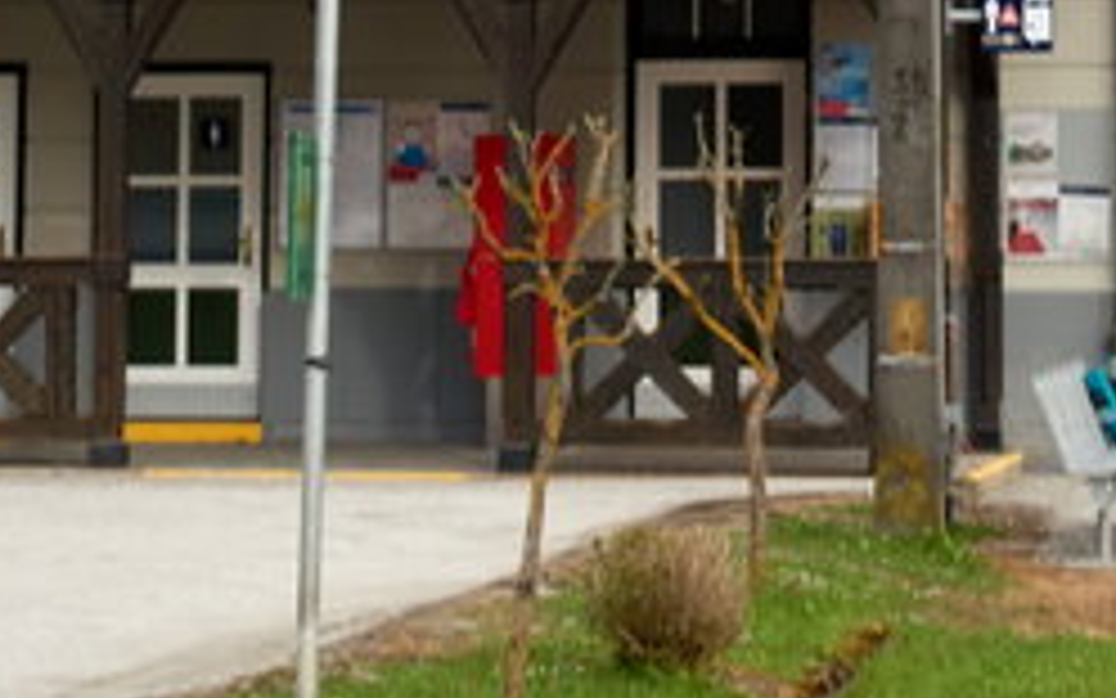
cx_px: 945
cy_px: -565
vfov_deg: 6.4
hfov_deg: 10.3
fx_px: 6144
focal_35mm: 202
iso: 125
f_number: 5.6
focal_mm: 17.7
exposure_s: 1/200
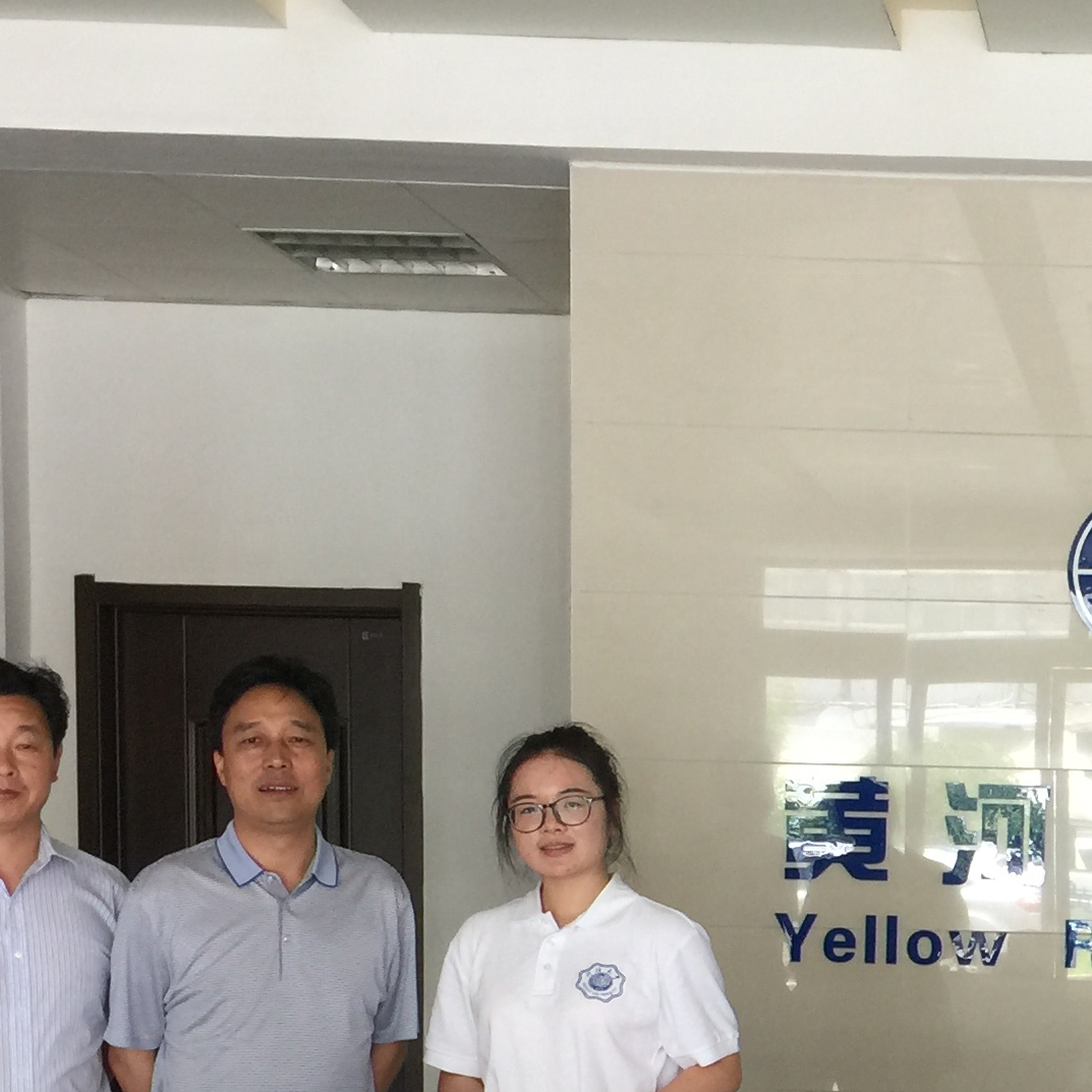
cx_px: 1247
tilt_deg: -6.7
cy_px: 1046
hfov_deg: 20.9
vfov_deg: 21.5
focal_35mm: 78
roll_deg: -2.2
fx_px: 2784
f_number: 2.2
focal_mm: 4.15
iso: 32
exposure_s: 1/33
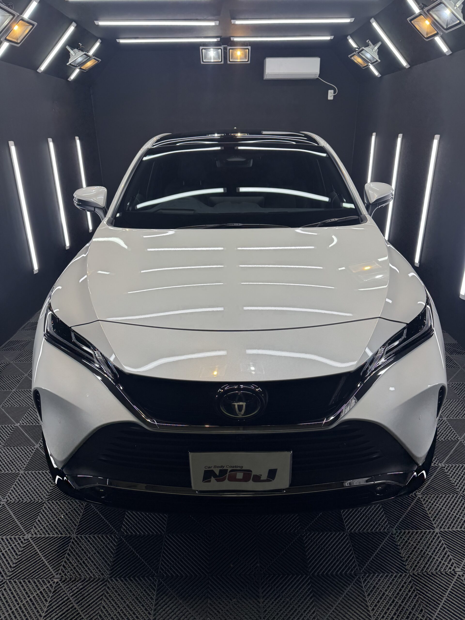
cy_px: 310
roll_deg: +0.6
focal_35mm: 24
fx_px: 430
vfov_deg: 71.6
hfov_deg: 56.8
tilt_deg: -22.0
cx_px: 232
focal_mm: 6.76
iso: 80
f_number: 1.78
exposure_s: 1/354
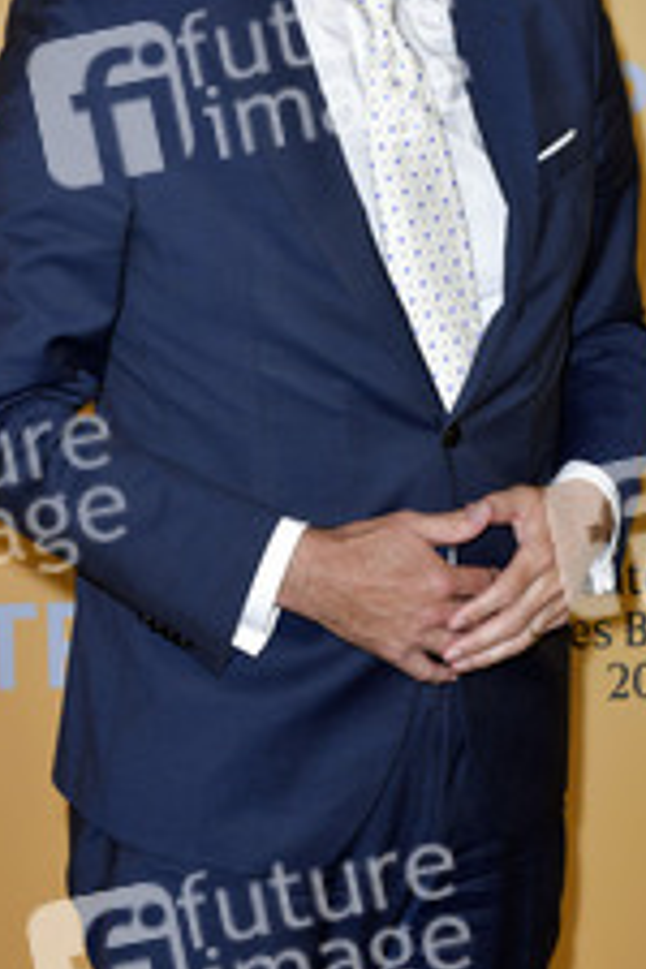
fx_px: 2772
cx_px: 375
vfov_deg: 19.7
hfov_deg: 13.3
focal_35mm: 103
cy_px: 301
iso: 500
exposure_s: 1/200
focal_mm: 58
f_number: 6.3
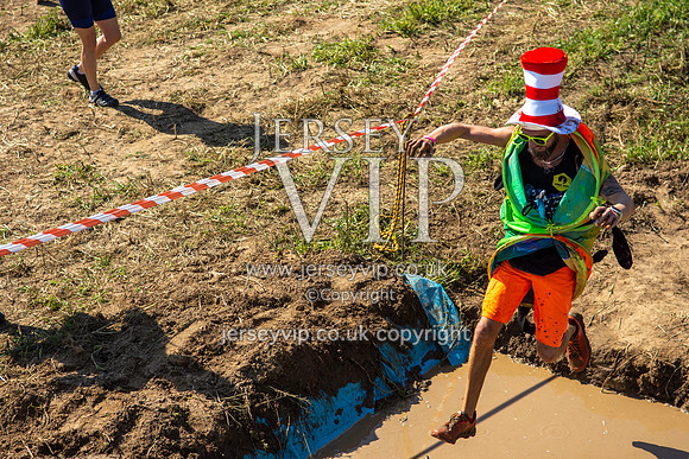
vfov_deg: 16.6
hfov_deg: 24.6
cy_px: 230
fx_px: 1579
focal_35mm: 82
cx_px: 344
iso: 100
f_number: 4
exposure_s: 1/5000
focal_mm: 55
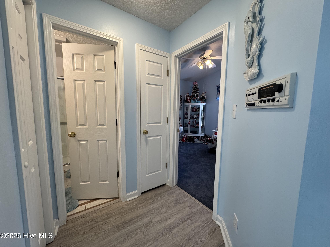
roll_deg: -0.9
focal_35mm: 14
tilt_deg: -6.7
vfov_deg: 85.7
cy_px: 124
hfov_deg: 102.1
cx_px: 165
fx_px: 133
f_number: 2.2
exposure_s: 1/120
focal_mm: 2.22
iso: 200
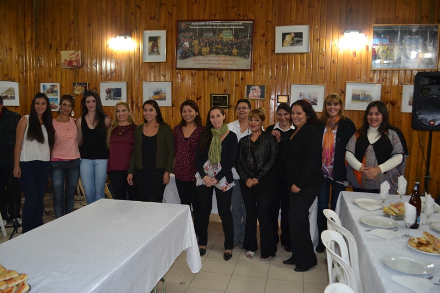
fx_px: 330
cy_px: 146
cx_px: 220
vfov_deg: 47.9
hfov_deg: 67.4
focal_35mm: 27
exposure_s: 1/60
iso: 1250
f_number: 3.5
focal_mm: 18
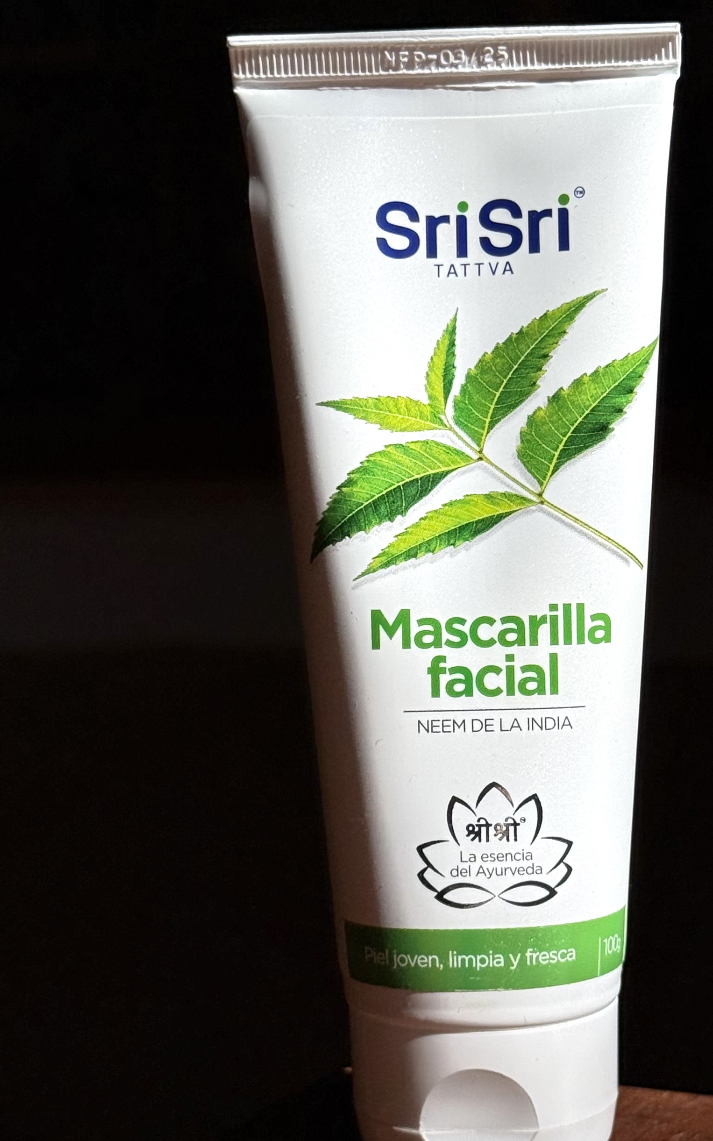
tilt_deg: -5.4
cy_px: 549
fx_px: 2612
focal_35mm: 84
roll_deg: +2.4
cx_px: 481
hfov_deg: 15.5
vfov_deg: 24.6
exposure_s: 1/8772
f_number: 1.78
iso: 64
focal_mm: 6.76
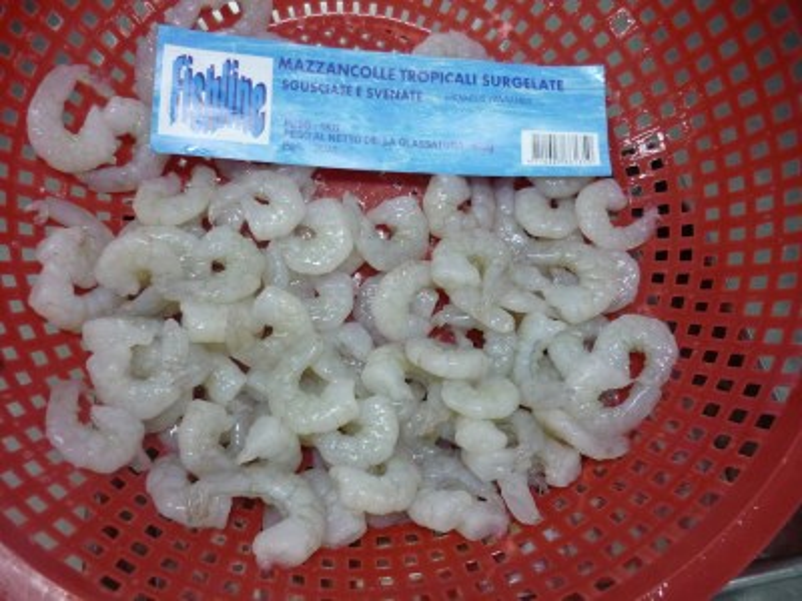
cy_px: 300
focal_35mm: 33
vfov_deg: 42.9
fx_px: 765
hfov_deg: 55.4
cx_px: 401
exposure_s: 1/30
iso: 320
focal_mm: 5.5
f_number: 2.8
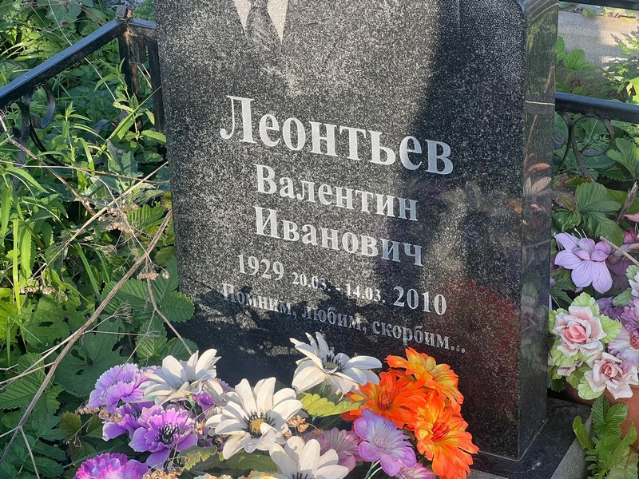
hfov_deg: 25.3
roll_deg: +2.1
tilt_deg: -32.5
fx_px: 1421
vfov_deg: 19.1
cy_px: 240
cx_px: 320
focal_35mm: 77
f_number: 2.8
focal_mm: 9
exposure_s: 1/166
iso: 32
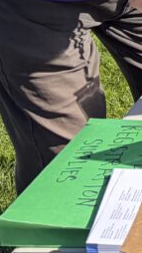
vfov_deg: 17.9
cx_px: 480
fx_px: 763
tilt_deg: -15.9
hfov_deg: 8.3
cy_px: -51
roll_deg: -0.1
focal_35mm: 114
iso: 64
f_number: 1.6
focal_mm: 5.96
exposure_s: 1/2283
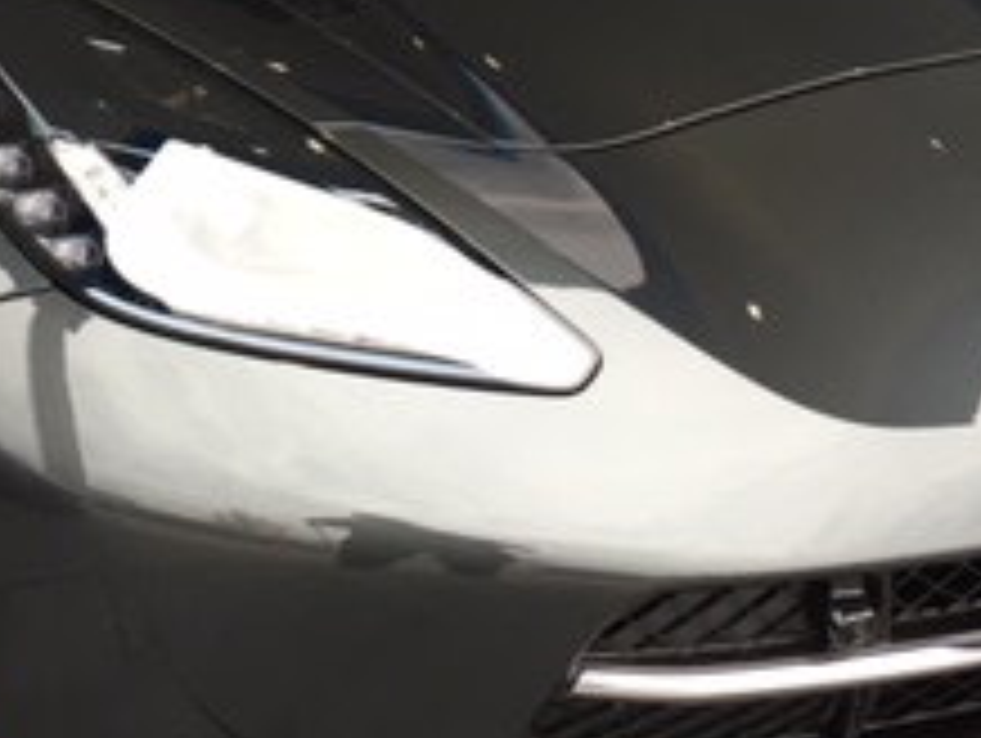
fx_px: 2412
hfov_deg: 22.8
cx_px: 243
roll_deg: +0.2
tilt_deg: -14.2
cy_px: -54
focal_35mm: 85
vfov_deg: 16.9
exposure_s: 1/40
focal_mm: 4.15
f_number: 2.2
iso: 32
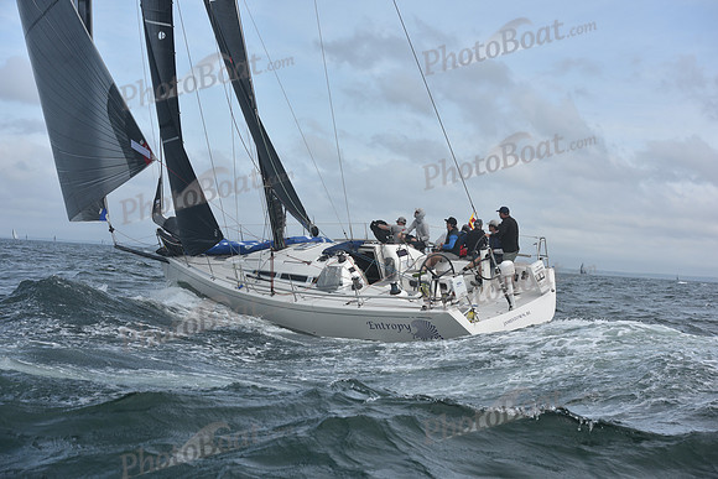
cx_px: 359
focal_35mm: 70
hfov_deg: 28.8
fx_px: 1396
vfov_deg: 19.5
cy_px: 240
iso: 200
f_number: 6.3
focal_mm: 70
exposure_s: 1/1250
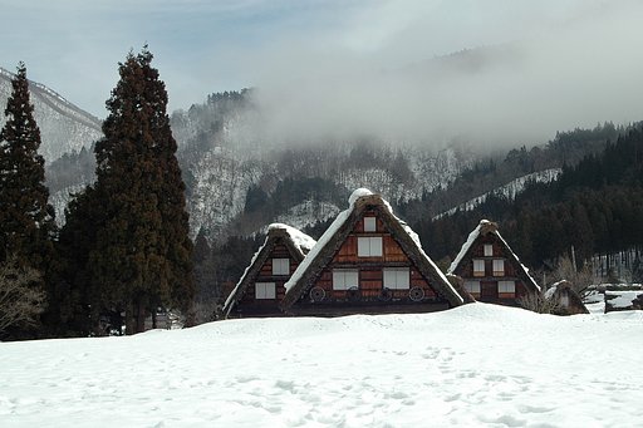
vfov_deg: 28.9
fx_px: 830
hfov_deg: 42.3
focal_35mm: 46
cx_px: 322
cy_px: 214
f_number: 11
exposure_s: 1/400
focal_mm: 31
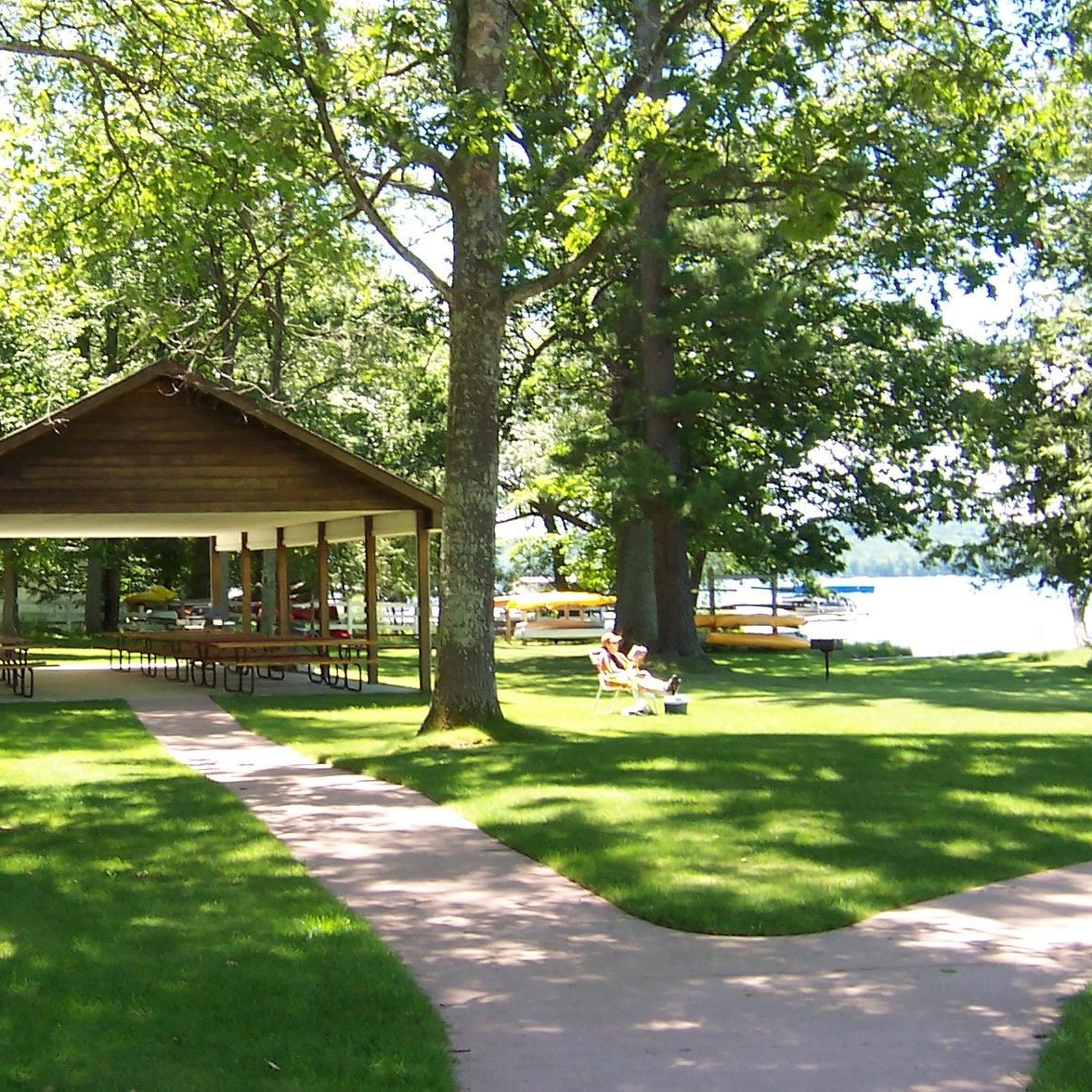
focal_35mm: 55
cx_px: 308
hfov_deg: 30.7
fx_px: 1963
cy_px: 515
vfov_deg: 31.1
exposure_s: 1/125
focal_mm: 5.6
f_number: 3.4
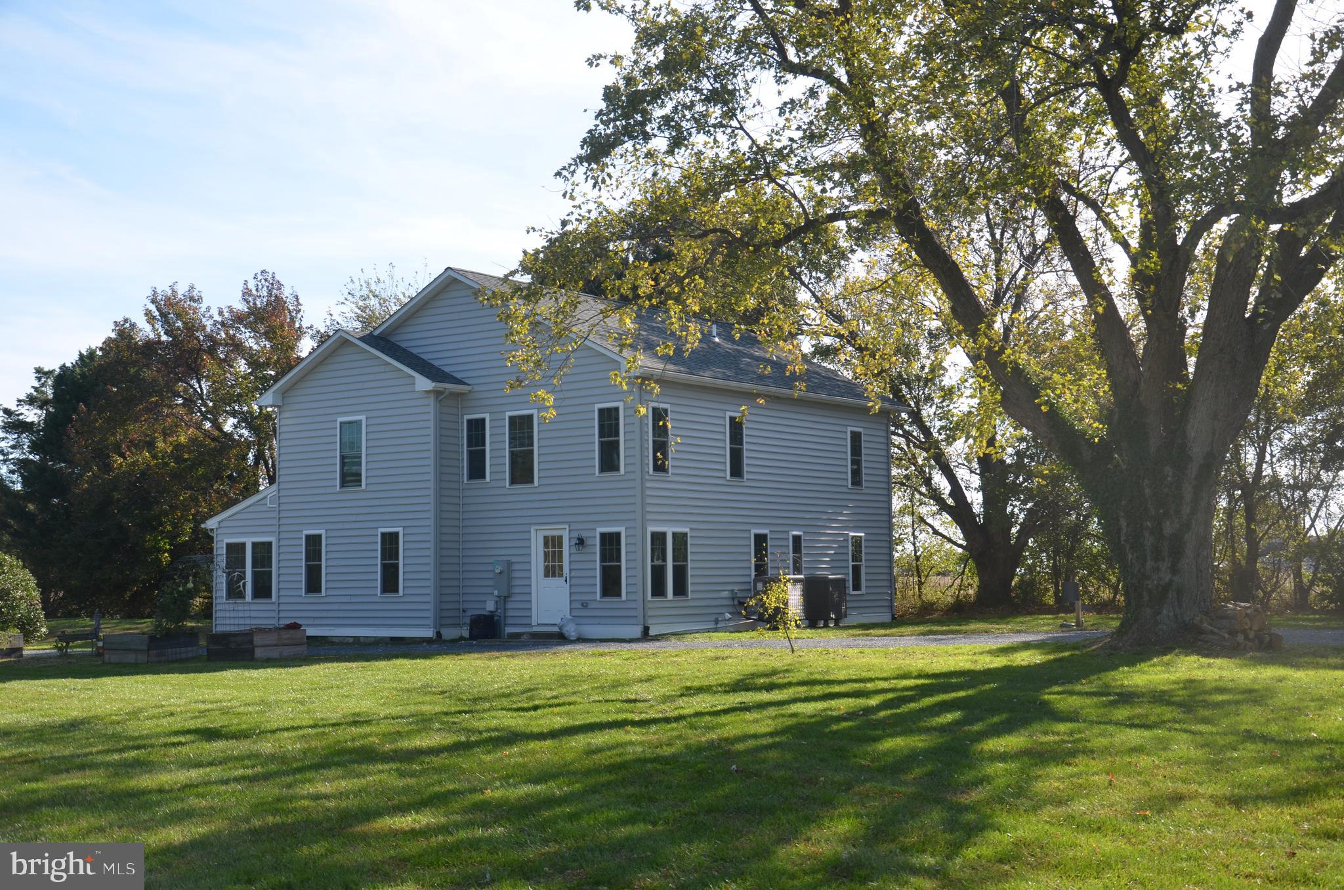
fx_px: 1788
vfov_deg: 27.9
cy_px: 445
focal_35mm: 48
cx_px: 672
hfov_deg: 41.2
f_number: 6.3
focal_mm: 32
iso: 100
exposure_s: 1/250
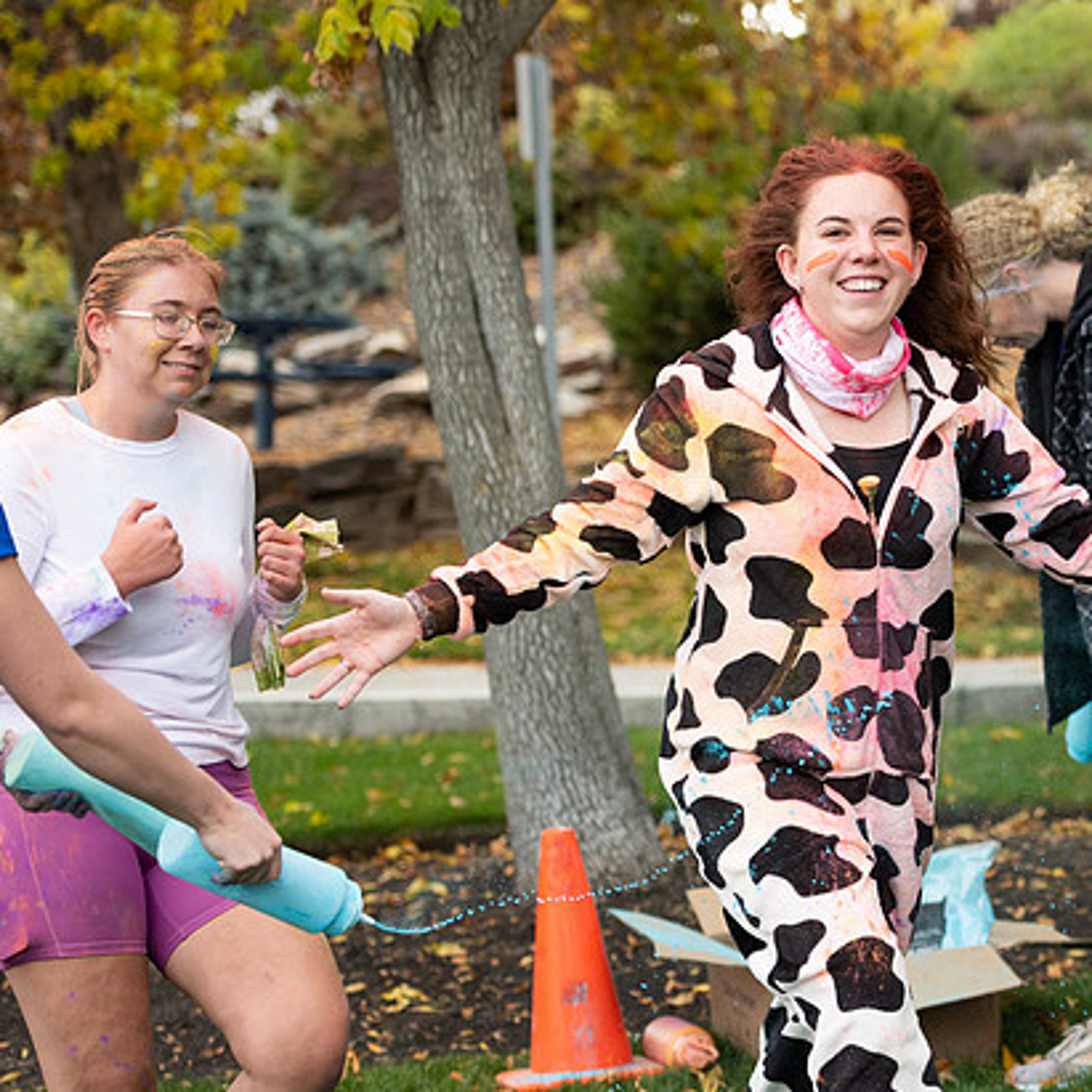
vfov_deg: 13.6
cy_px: 572
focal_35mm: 128
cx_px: 1123
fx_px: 4568
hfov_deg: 13.4
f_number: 2.8
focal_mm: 70
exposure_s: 1/1000
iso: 125
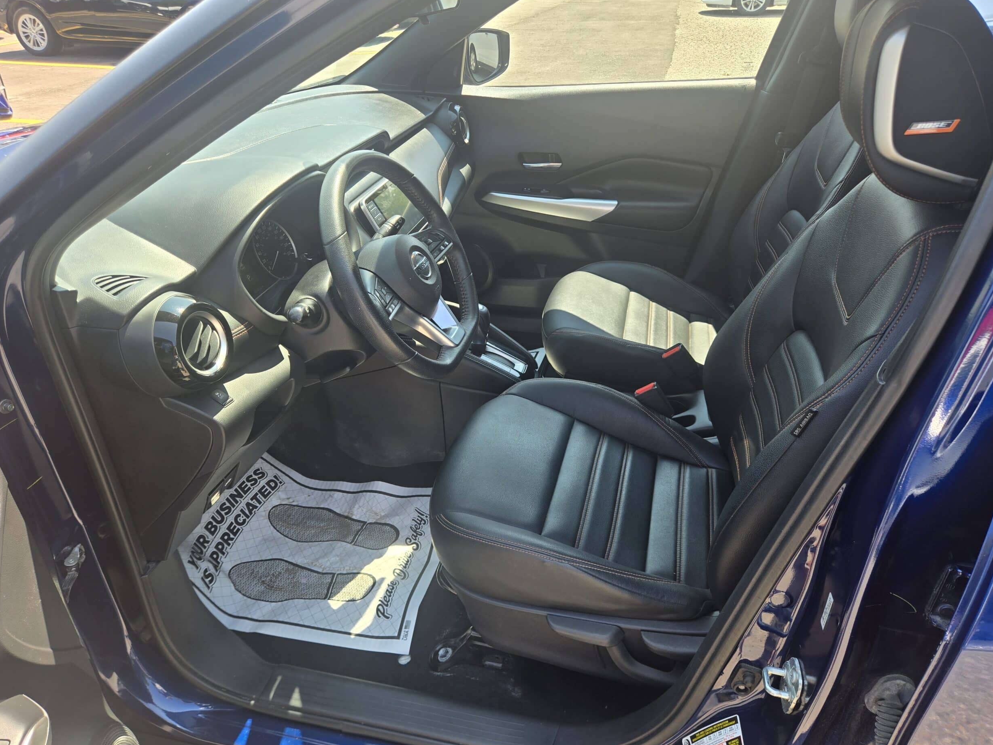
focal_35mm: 24
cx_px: 515
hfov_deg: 71.6
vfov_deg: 56.8
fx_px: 689
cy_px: 379
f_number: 1.8
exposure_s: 1/260
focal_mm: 5.4
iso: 25
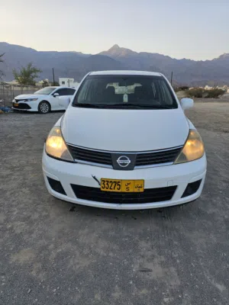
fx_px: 203
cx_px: 114
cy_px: 152
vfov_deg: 73.9
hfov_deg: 58.9
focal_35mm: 23
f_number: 1.7
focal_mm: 6.3
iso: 20
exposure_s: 1/229
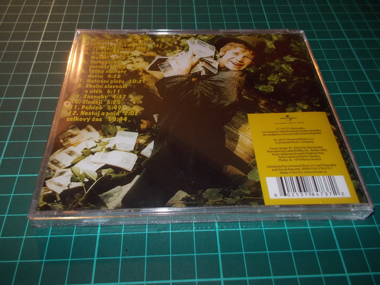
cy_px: 142
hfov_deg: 61.7
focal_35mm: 29
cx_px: 190
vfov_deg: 48.2
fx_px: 318
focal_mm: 4.1
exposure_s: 1/30
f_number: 3.3
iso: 200
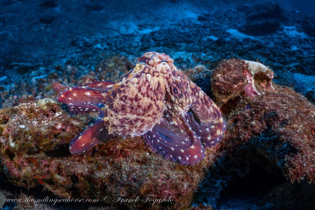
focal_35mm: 90
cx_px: 158
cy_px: 105
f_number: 13
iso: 500
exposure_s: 1/80
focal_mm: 60
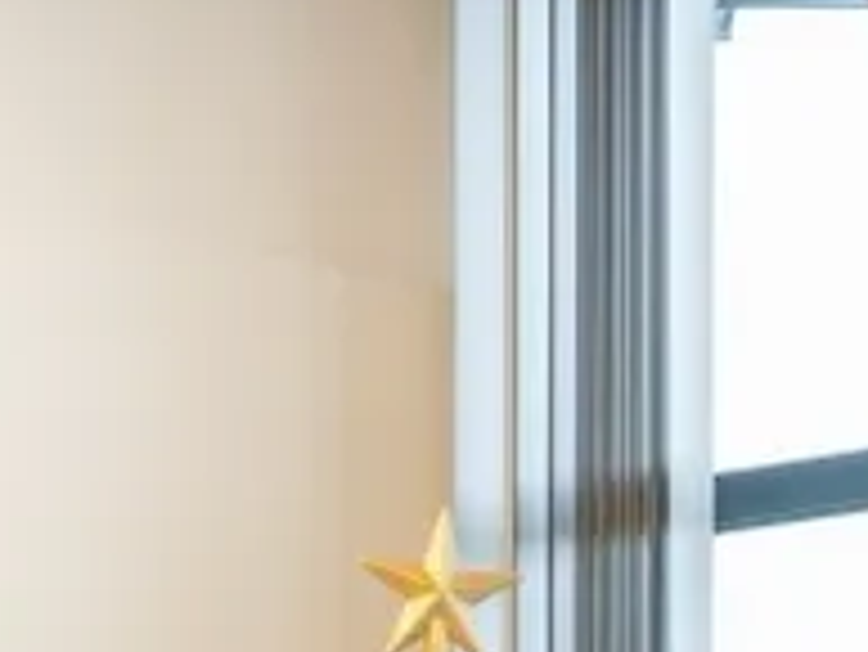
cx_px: 747
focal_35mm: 239
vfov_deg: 6.0
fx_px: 5997
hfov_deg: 8.3
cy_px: 1437
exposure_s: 1/3
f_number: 14
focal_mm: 30
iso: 100
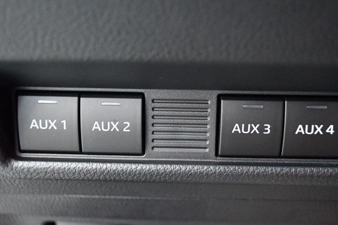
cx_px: 175
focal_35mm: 50
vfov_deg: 27.0
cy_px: 112
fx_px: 469
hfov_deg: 39.6
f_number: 4.8
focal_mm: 32
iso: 12800
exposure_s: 1/30
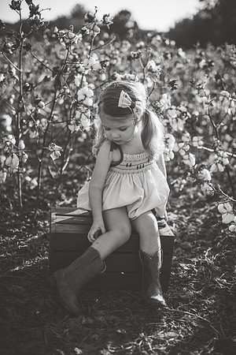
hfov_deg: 27.0
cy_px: 178
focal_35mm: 50
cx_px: 118
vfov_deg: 39.6
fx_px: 492
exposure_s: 1/3200
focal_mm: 50
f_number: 2.2
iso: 160
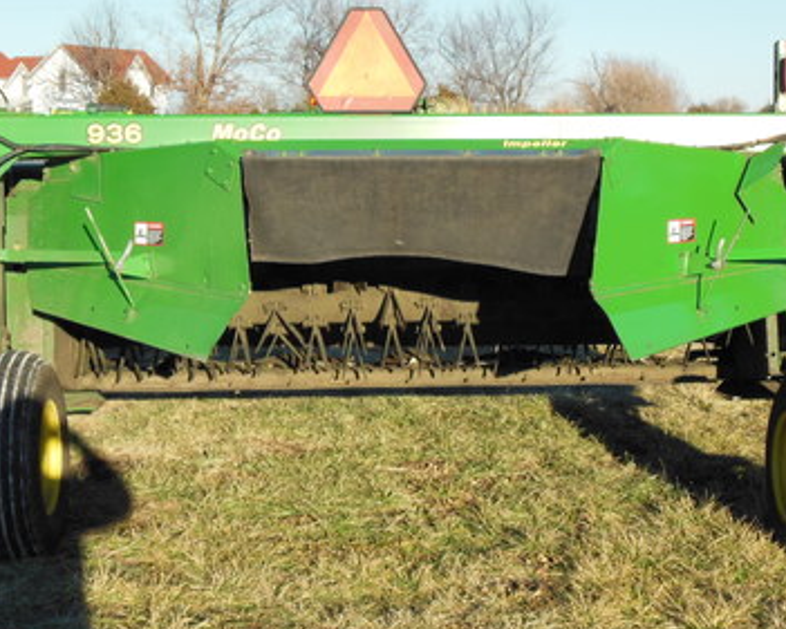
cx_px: 374
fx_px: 1512
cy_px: 327
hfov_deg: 29.1
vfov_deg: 23.5
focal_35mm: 65
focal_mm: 7.7
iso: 125
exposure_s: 1/640
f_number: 3.8
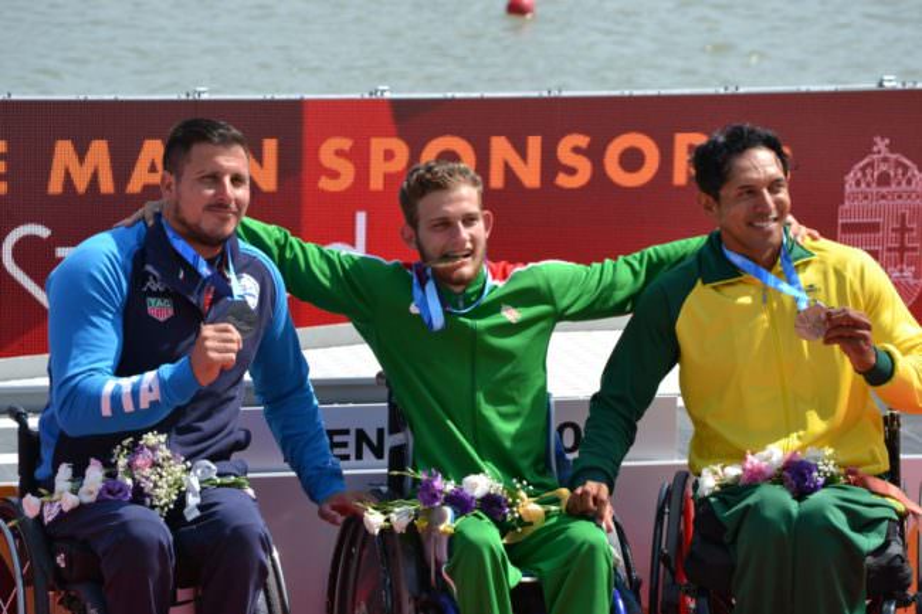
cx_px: 461
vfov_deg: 9.0
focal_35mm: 153
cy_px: 307
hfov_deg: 13.4
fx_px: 3917
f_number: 7.1
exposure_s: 1/200
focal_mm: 102
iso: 100
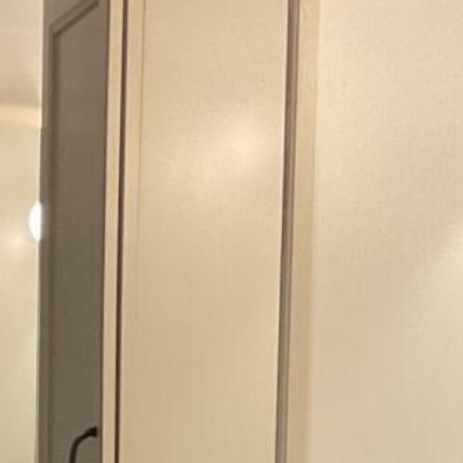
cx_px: 229
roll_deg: -2.0
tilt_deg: -12.7
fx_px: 2315
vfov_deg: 10.1
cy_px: 1064
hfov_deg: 11.4
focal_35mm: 153
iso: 50
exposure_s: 1/60
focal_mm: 3
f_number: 1.8
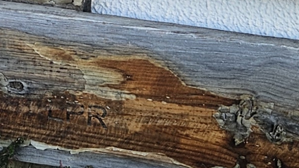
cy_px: -104
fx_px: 1340
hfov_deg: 12.6
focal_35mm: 169
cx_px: 22
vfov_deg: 7.1
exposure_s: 1/172
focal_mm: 5.4
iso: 25
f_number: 1.8
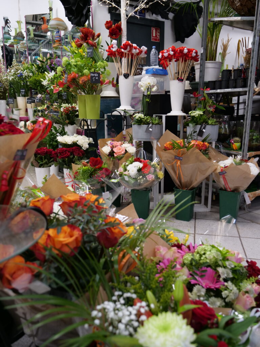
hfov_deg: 46.8
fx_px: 300
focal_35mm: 30
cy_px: 174
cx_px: 130
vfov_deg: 60.0
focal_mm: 15
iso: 640
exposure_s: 1/60
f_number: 3
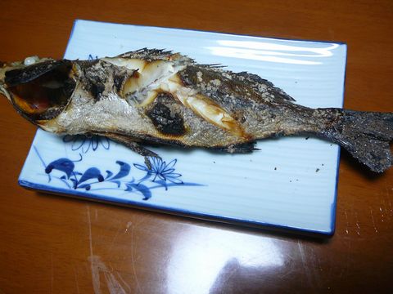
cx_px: 196
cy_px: 147
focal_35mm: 35
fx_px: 397
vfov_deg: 40.7
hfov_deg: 52.6
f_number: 2.8
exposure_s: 1/25
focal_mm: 5.2
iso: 160
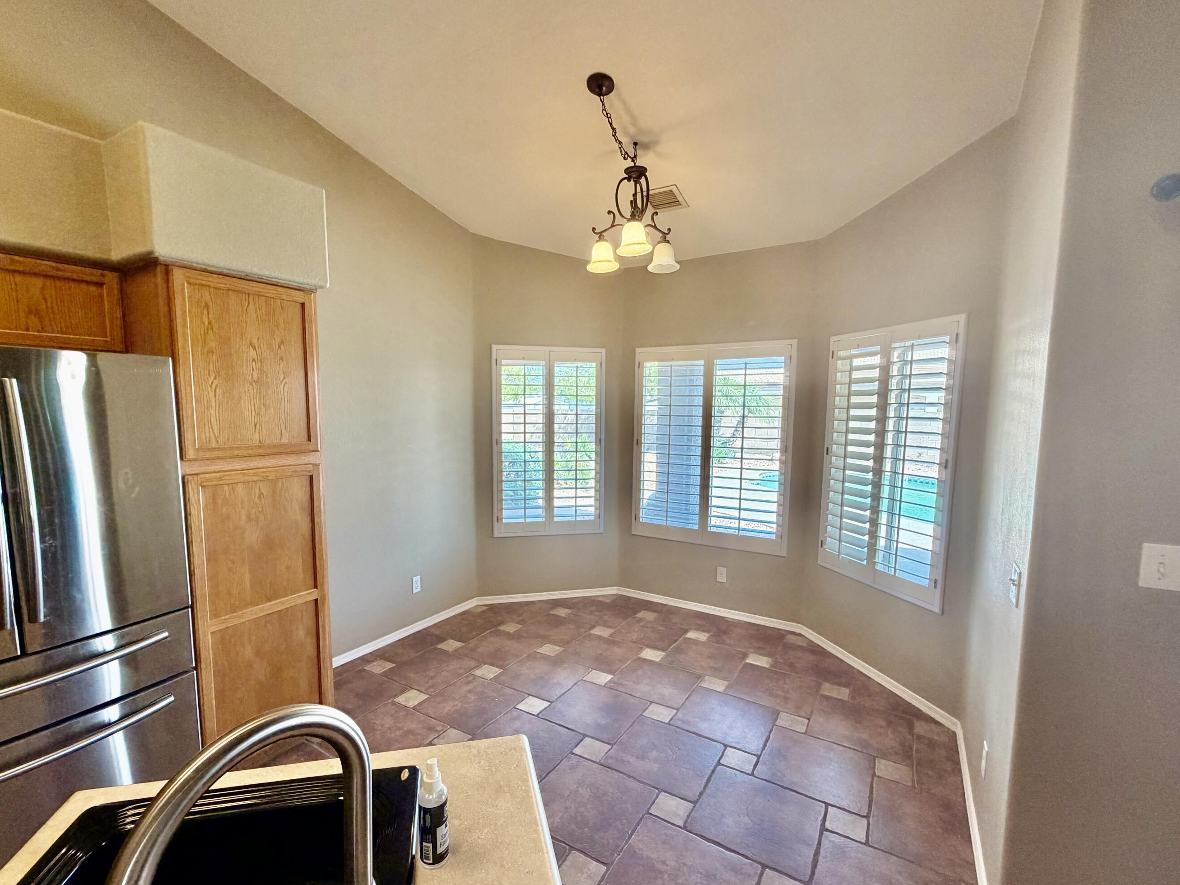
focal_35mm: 16
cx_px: 573
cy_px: 465
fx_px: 545
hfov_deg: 94.5
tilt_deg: -7.0
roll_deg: +1.2
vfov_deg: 78.1
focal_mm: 2.22
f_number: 2.2
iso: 160
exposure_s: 1/60
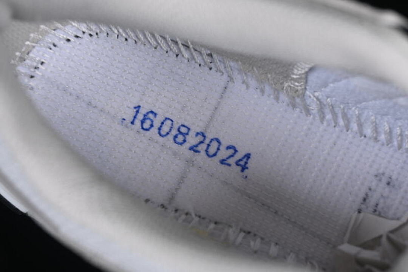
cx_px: 204
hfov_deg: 27.0
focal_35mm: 75
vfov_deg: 18.2
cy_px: 136
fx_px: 850
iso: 160
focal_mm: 50
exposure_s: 1/80
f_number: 7.1
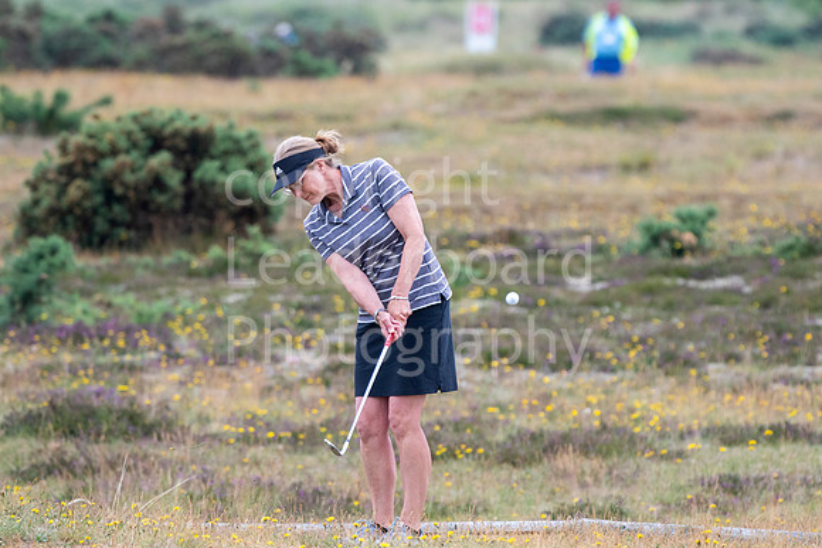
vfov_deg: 2.5
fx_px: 12332
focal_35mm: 540
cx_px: 411
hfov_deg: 3.8
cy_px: 274
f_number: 5.6
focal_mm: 360
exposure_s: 1/1250
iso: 800
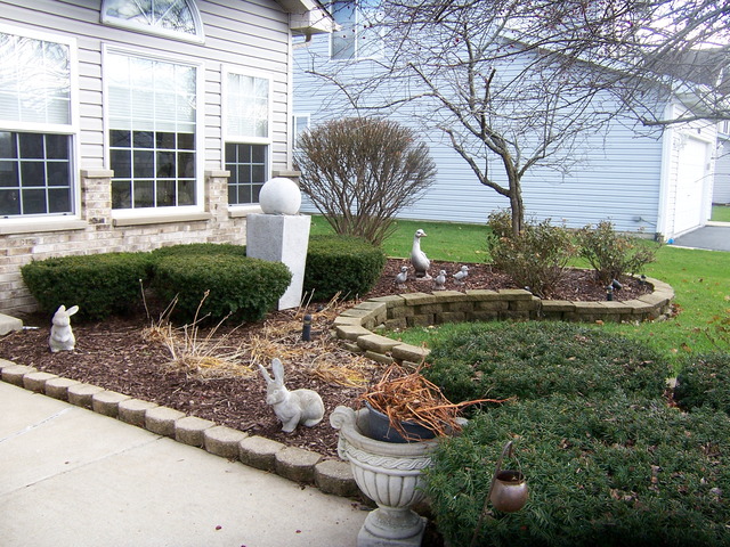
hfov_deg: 55.4
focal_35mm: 33
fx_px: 696
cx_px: 365
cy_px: 274
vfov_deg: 42.9
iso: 80
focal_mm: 5.5
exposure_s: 1/125
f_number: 3.4
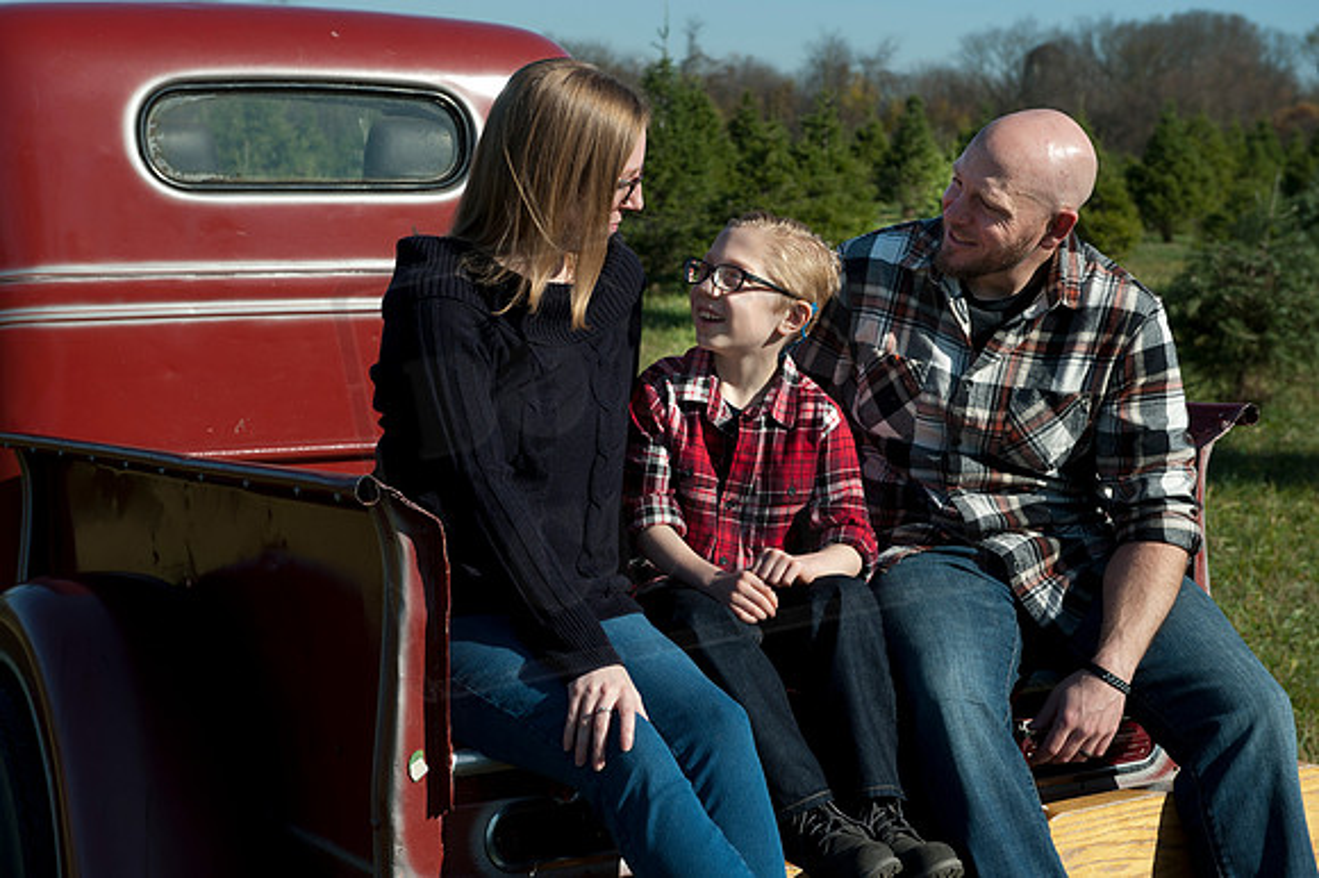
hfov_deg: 32.4
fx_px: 2270
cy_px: 439
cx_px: 660
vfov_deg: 21.9
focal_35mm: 62
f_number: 8
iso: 100
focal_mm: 62
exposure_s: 1/500
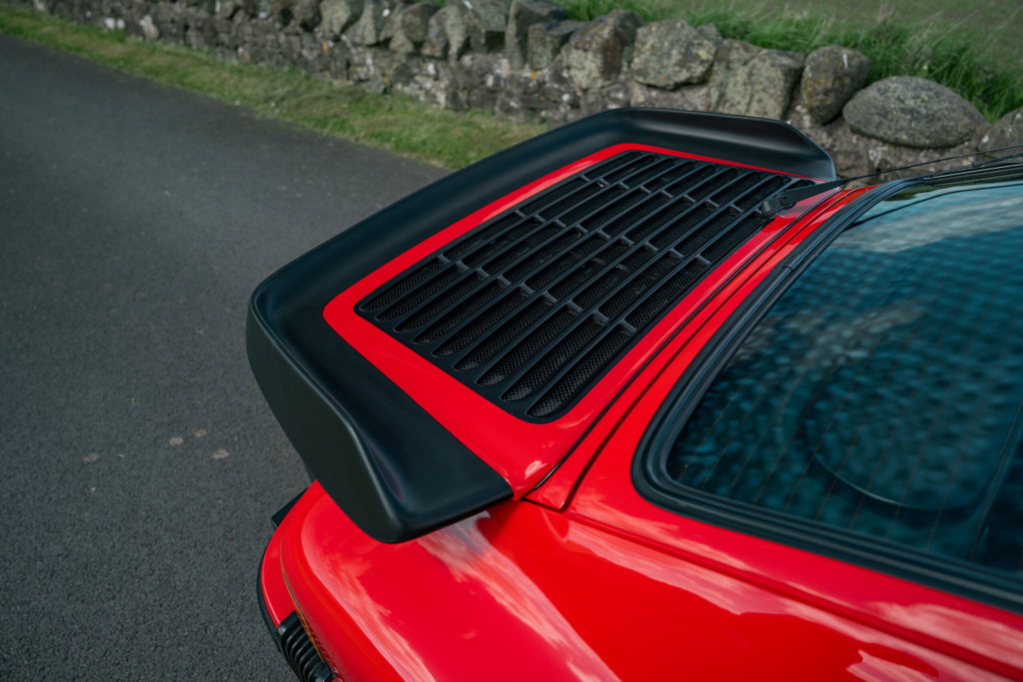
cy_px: 341
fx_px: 682
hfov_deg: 73.7
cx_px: 512
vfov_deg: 53.1
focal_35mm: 24
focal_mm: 24
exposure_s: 1/800
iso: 100
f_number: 2.8
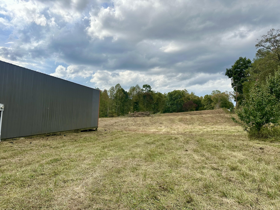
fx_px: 194
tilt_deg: +4.8
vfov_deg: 56.8
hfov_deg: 71.6
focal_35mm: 24
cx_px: 140
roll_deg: -1.1
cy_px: 105
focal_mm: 6.86
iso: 80
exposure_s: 1/6211
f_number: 1.78
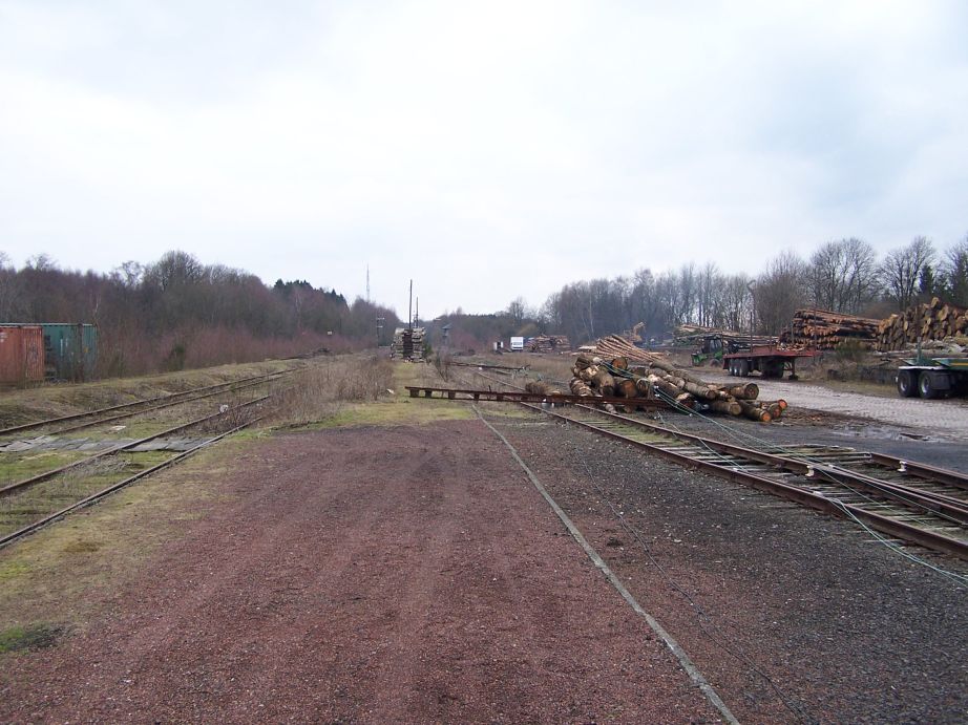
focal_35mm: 38
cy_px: 362
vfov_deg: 37.7
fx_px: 1062
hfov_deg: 49.0
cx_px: 484
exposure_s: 1/90
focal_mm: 6.3
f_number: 2.8
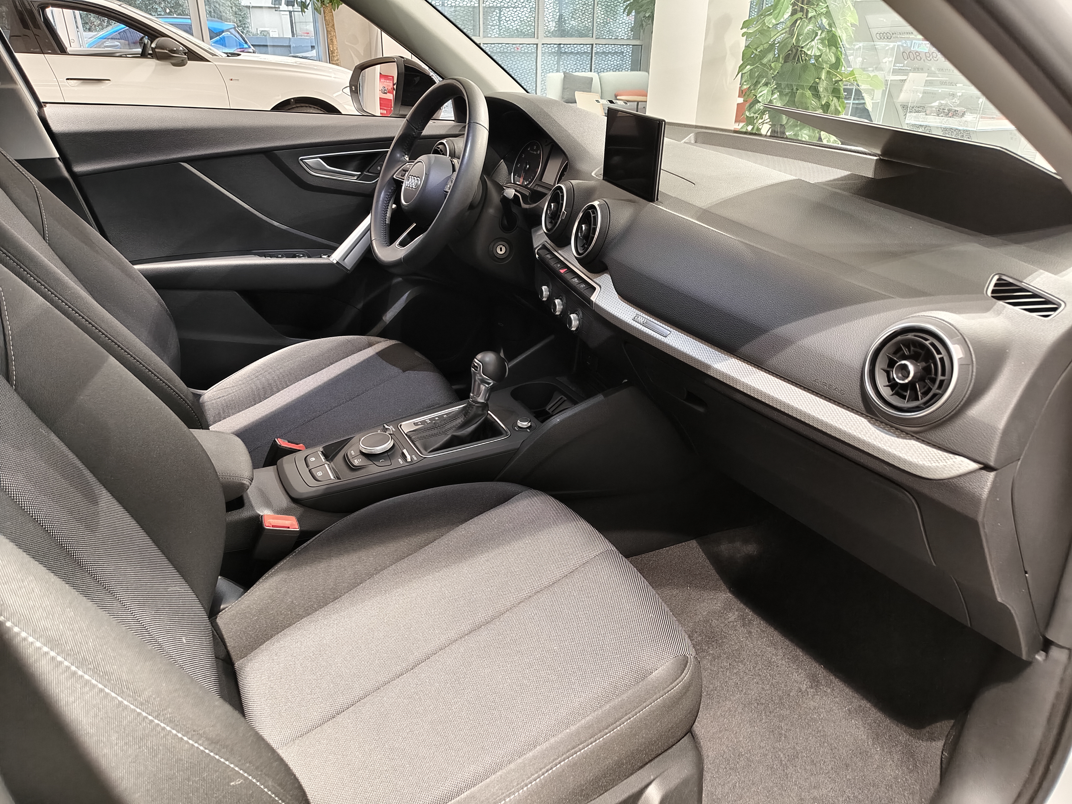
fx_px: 712
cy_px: 402
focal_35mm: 23
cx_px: 536
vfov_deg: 58.9
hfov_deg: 73.9
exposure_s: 1/33.3
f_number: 1.88
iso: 377
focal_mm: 5.56
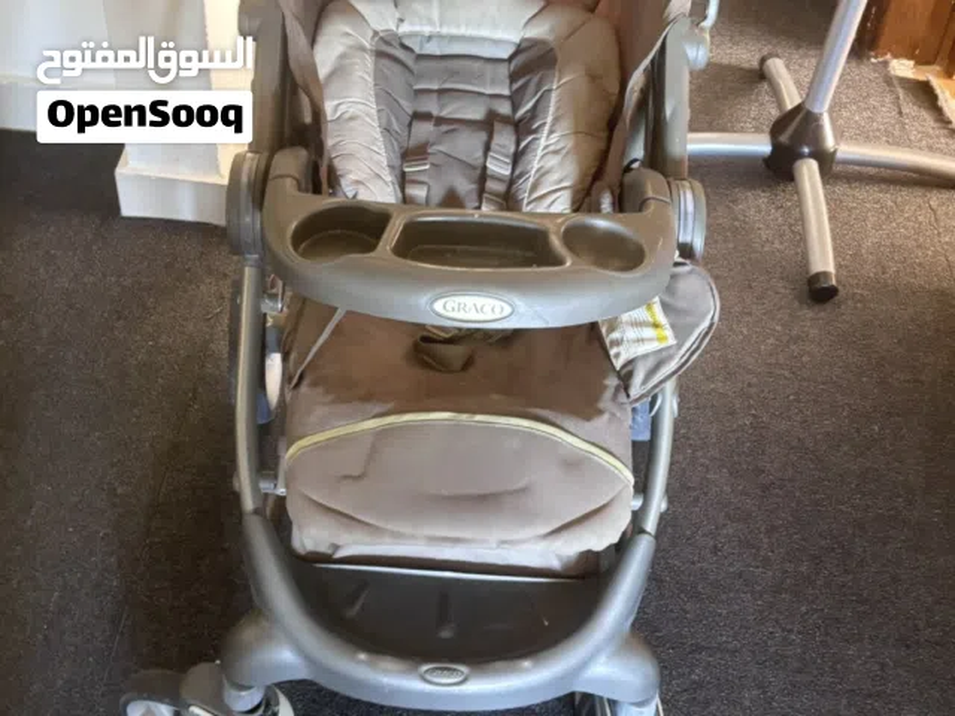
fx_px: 717
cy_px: 358
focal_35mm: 26
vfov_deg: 53.1
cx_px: 478
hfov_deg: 67.3
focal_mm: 5.96
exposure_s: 1/18
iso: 1000
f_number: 1.6
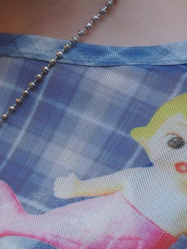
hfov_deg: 10.3
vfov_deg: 13.9
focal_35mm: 140
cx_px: -63
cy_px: -12
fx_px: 1009
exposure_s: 1/200
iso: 200
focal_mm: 18.3
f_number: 3.5
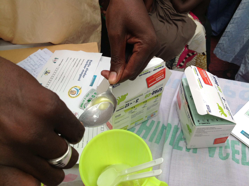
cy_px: 93
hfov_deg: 52.7
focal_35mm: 35
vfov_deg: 40.6
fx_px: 251
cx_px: 124
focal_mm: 4.3
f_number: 2.4
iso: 50
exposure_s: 1/134
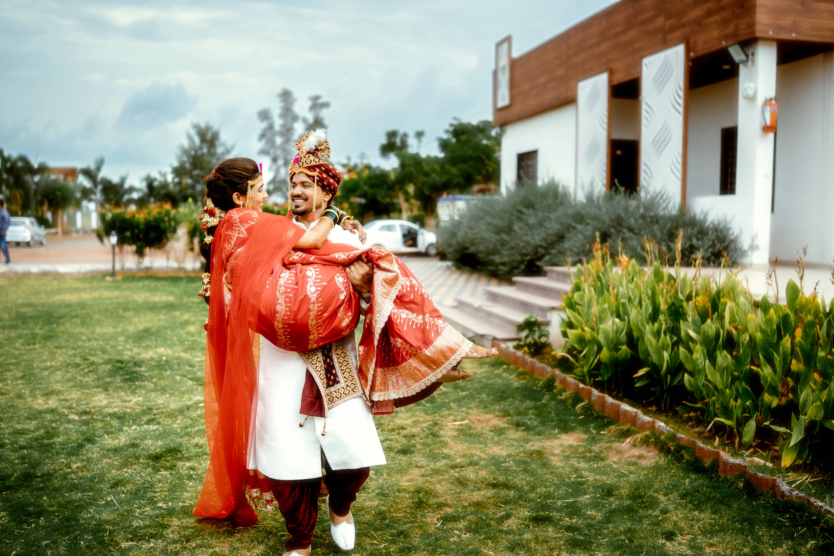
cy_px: 278
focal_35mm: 35
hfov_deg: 54.4
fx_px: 811
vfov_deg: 37.9
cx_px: 417
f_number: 1.8
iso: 64
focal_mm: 35
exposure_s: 1/640
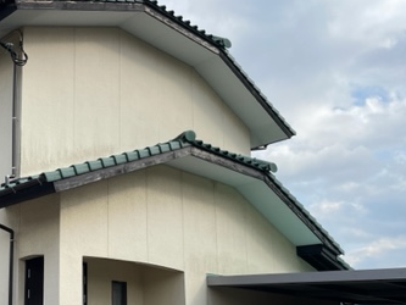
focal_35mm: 50
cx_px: 67
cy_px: 243
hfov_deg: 36.5
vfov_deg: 28.5
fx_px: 587
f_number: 1.6
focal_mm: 4.2
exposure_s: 1/2092
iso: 32
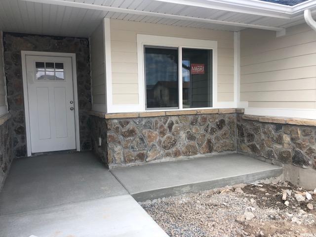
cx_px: 158
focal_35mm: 28
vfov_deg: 49.7
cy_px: 118
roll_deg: +1.4
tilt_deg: -4.2
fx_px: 256
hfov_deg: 63.4
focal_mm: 4
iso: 20
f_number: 1.8
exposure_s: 1/558
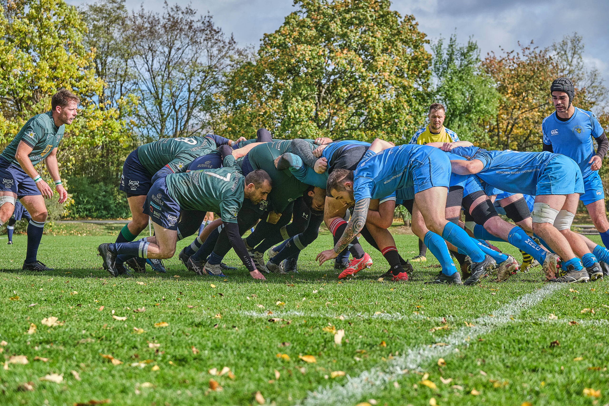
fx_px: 1556
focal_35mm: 92
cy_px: 203
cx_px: 304
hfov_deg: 22.1
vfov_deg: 14.9
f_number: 4
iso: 640
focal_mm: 61
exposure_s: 1/2500
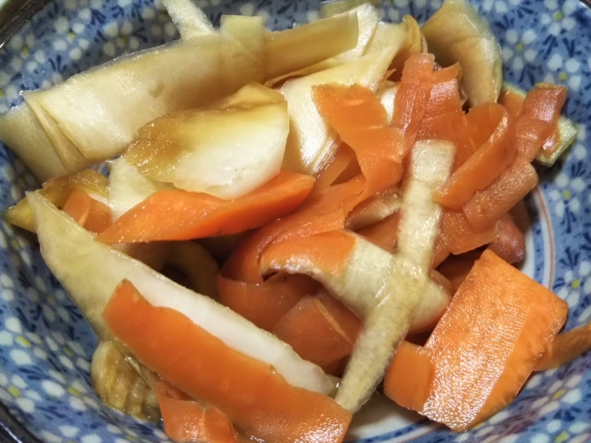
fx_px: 666
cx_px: 293
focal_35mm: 39
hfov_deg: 47.9
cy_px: 192
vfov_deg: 36.8
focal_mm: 4
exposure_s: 1/30
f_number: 2.2
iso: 200
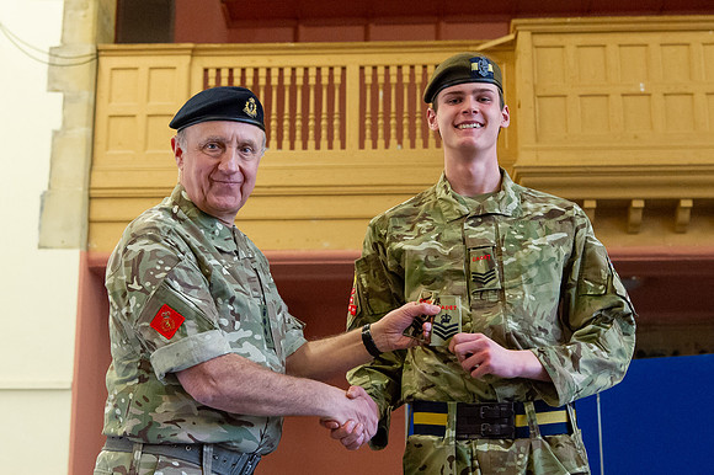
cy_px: 250
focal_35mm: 66
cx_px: 345
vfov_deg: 20.6
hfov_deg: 30.5
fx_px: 1308
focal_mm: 46
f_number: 4.5
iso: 5000
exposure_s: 1/200
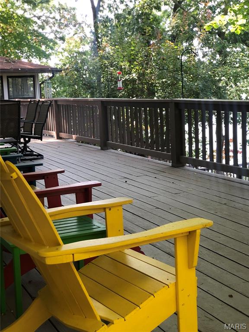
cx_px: 124
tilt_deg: -8.7
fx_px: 547
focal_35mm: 57
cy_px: 166
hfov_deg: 25.7
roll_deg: +2.3
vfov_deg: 33.8
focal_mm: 6.6
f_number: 2.8
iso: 32
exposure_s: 1/33
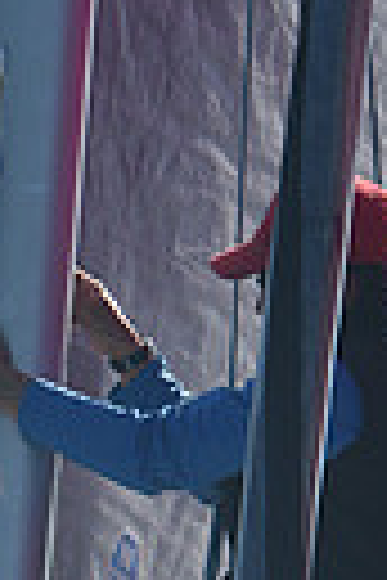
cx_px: 241
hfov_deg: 1.5
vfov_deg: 2.3
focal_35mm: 896
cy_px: 719
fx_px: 14447
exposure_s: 1/1250
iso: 320
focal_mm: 200
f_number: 10
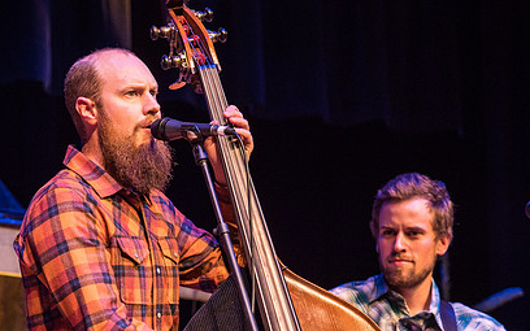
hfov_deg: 9.0
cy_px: 225
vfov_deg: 5.6
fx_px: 3380
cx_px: 142
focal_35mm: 234
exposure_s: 1/80
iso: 640
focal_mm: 75
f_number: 2.8
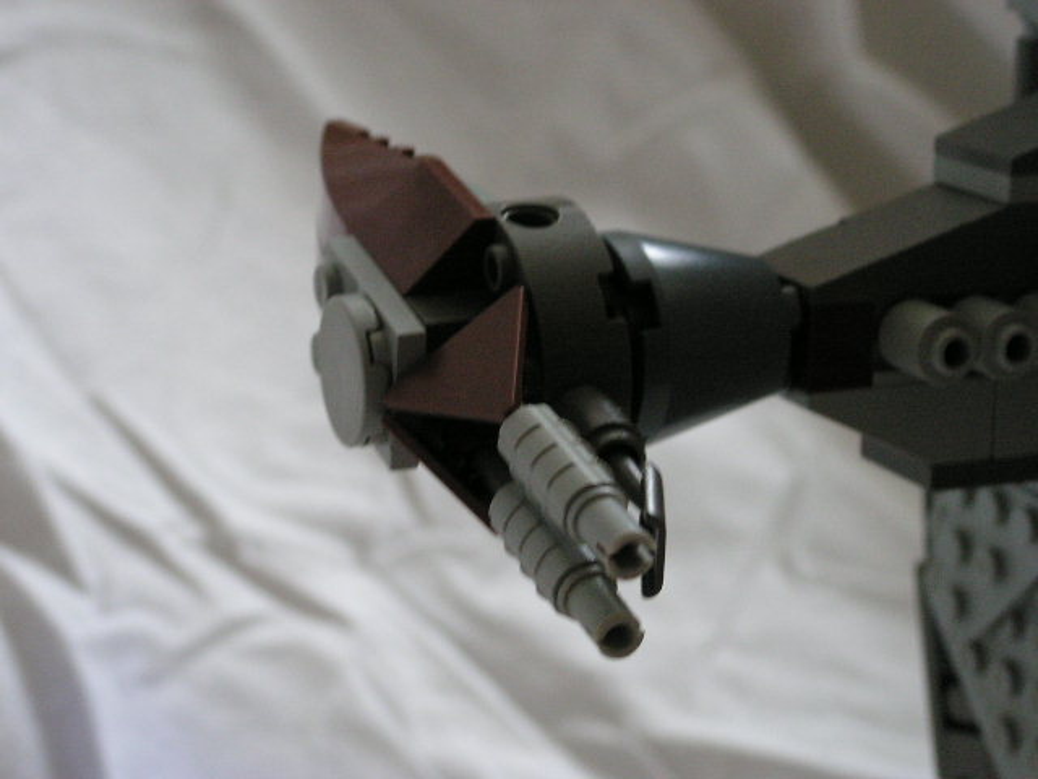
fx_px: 2489
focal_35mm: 83
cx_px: 519
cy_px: 390
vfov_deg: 17.8
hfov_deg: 23.6
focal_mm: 13.9
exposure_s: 1/40
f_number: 3.3
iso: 200
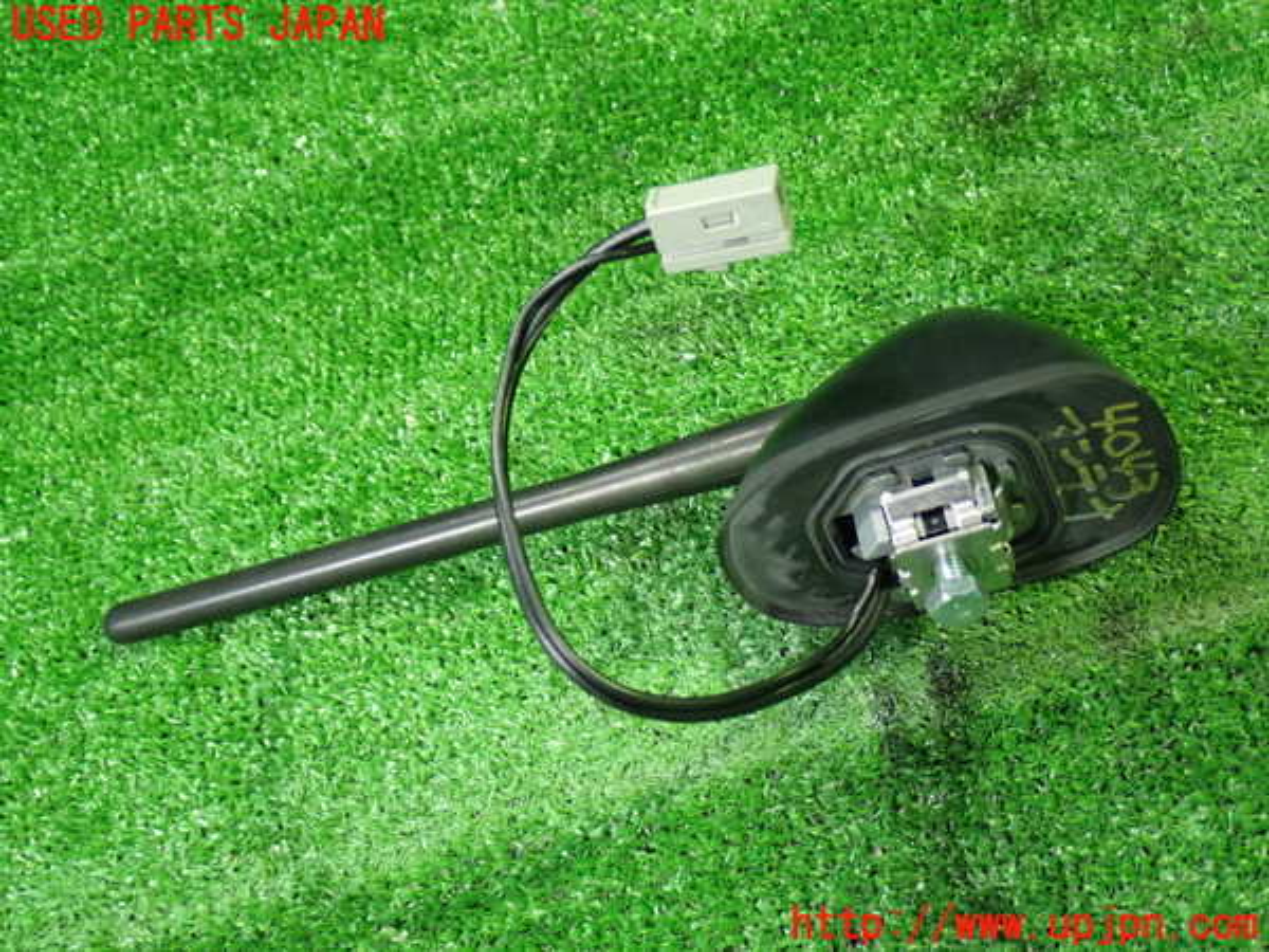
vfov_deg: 35.1
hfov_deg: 45.8
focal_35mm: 41
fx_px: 1503
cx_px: 634
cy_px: 476
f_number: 2.8
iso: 800
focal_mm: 7.31
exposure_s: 1/30
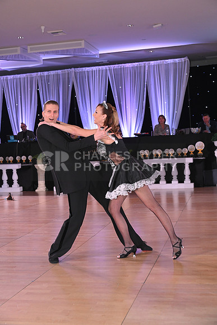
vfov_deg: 39.6
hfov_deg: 27.0
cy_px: 162
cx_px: 108
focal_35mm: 50
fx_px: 452
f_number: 5
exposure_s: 1/200
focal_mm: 50
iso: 2000
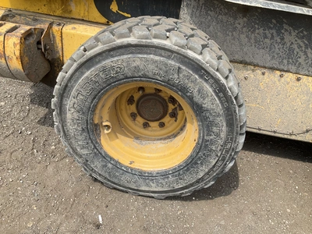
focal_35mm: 29
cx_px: 156
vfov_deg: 48.2
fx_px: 261
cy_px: 117
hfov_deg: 61.7
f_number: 1.8
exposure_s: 1/792
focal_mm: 3
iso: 25
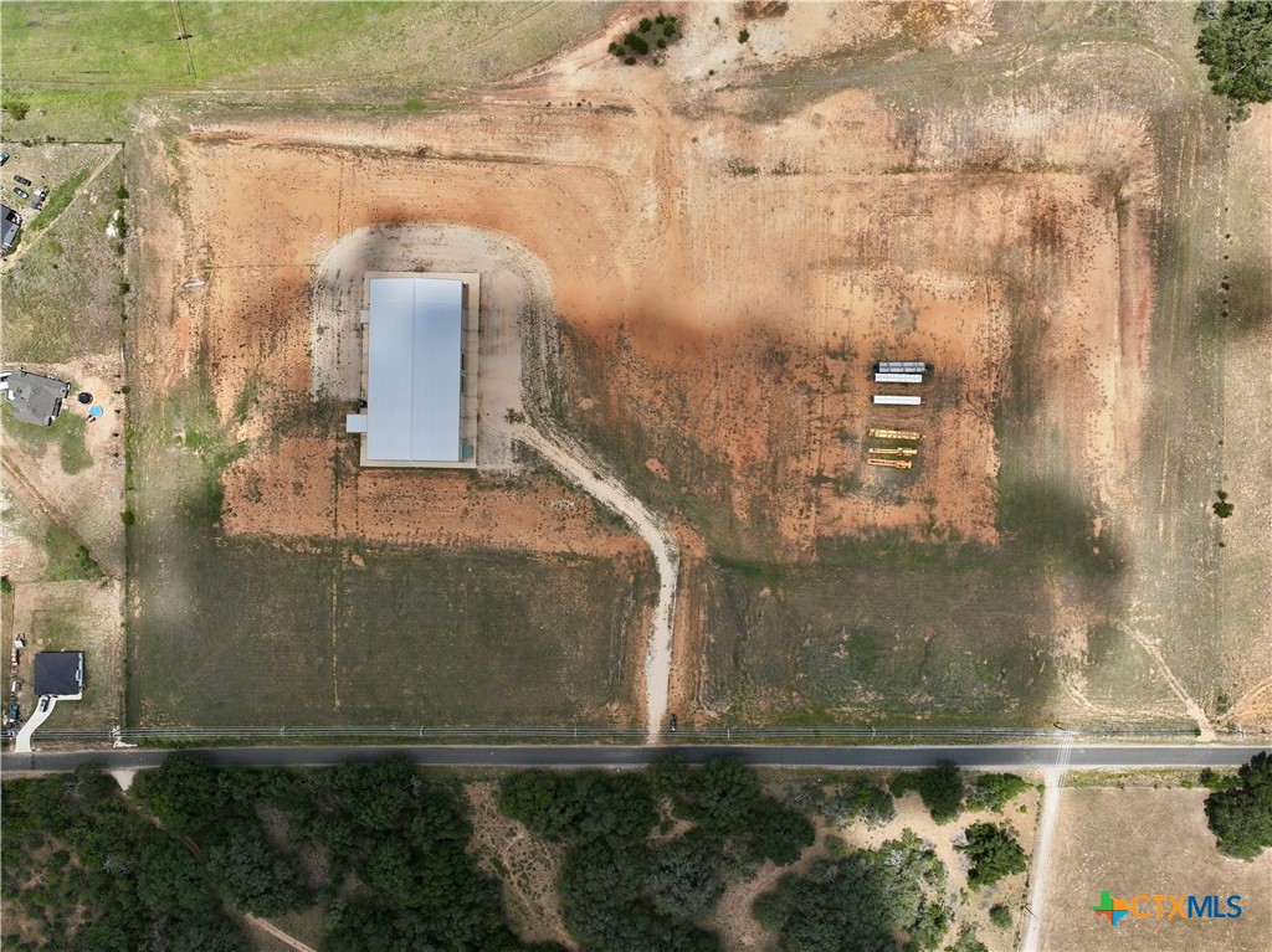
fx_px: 881
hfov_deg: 71.6
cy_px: 476
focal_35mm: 24
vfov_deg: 56.8
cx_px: 636
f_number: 2.8
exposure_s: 1/320
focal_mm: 12.29
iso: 110
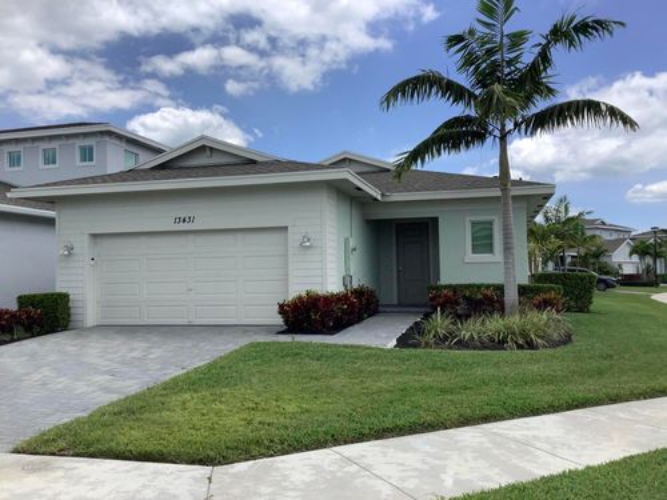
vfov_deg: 45.4
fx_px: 597
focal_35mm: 31
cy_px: 250
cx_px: 334
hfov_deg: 58.4
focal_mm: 3.3
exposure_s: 1/1294
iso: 25
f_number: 2.4
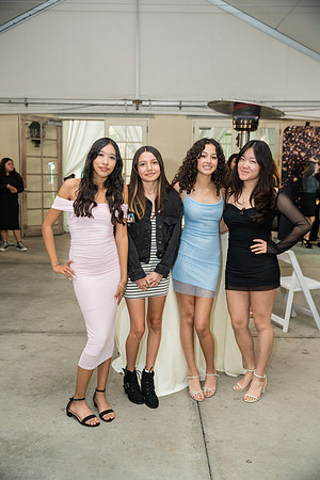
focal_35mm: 35
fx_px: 472
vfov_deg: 53.9
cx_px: 160
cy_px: 240
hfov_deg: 37.5
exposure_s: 1/250
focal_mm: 35.4
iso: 1600
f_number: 2.8
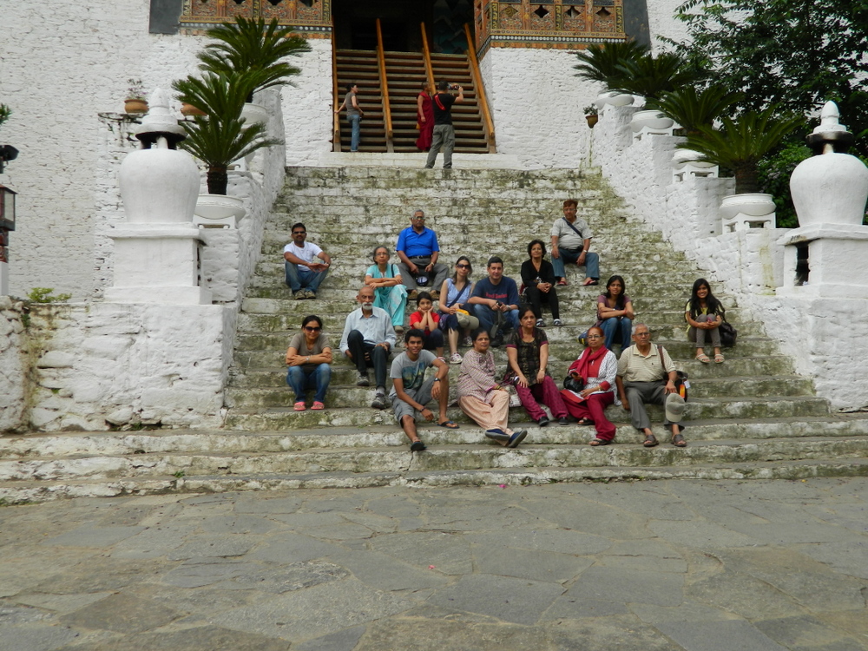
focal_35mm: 35
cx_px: 434
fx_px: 878
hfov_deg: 52.6
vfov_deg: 40.7
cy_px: 326
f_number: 3.3
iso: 80
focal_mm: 6.2
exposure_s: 1/200
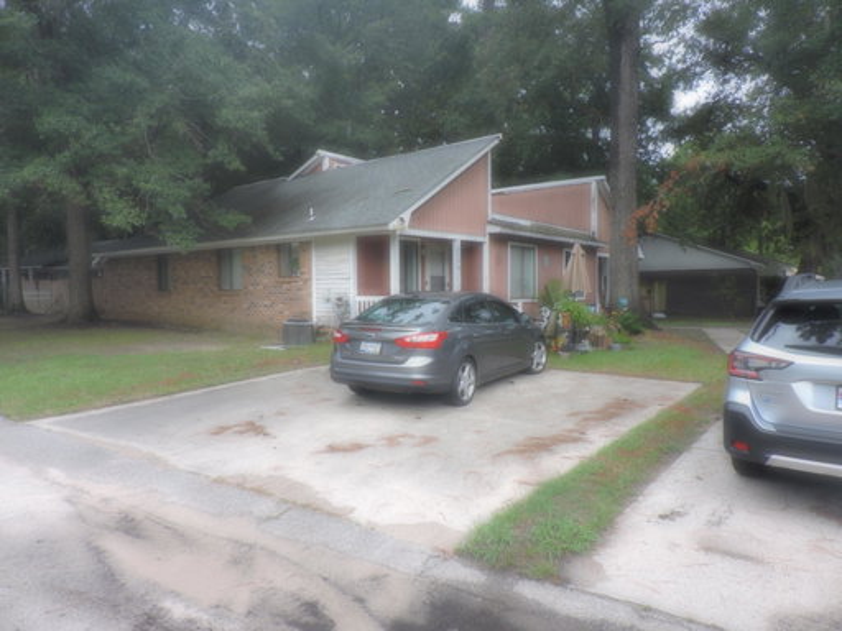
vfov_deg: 56.8
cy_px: 316
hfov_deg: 71.6
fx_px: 584
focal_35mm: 24
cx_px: 421
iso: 100
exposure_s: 1/160
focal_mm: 4.3
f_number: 3
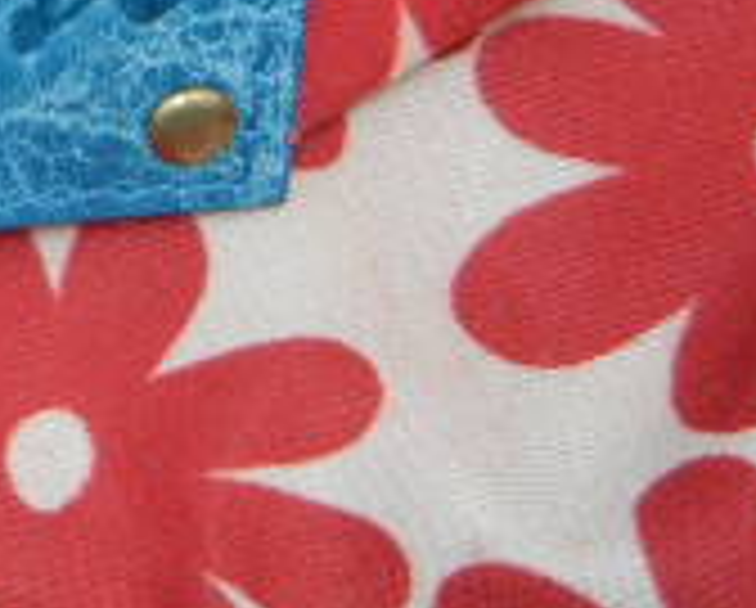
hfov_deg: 9.6
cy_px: -468
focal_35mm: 193
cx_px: -486
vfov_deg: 7.8
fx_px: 4326
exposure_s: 1/30
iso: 565
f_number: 3.9
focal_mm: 9.3
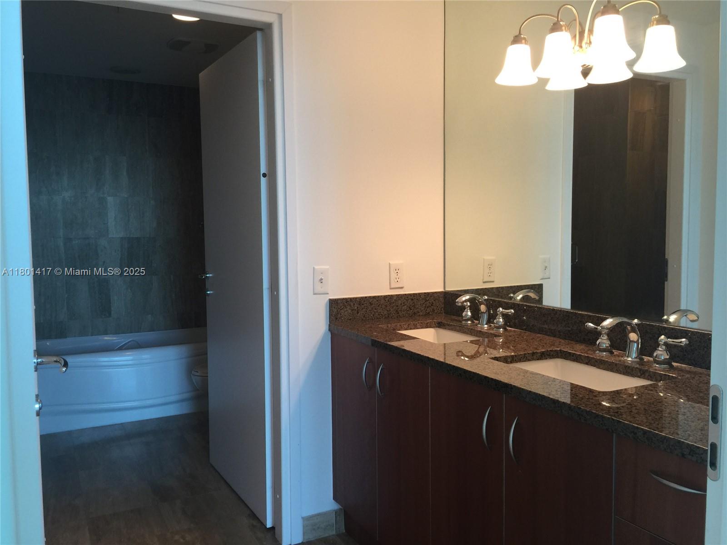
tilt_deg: -4.1
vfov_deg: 48.2
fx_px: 609
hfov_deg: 61.7
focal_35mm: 29
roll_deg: -1.5
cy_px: 272
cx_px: 364
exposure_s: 1/30
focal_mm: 4.15
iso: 40
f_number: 2.2
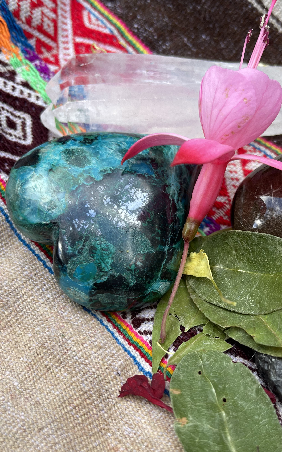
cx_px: 191
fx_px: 418
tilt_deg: -67.7
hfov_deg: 36.8
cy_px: 261
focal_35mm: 34
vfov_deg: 56.4
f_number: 1.6
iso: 50
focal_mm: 5.1
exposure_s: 1/121
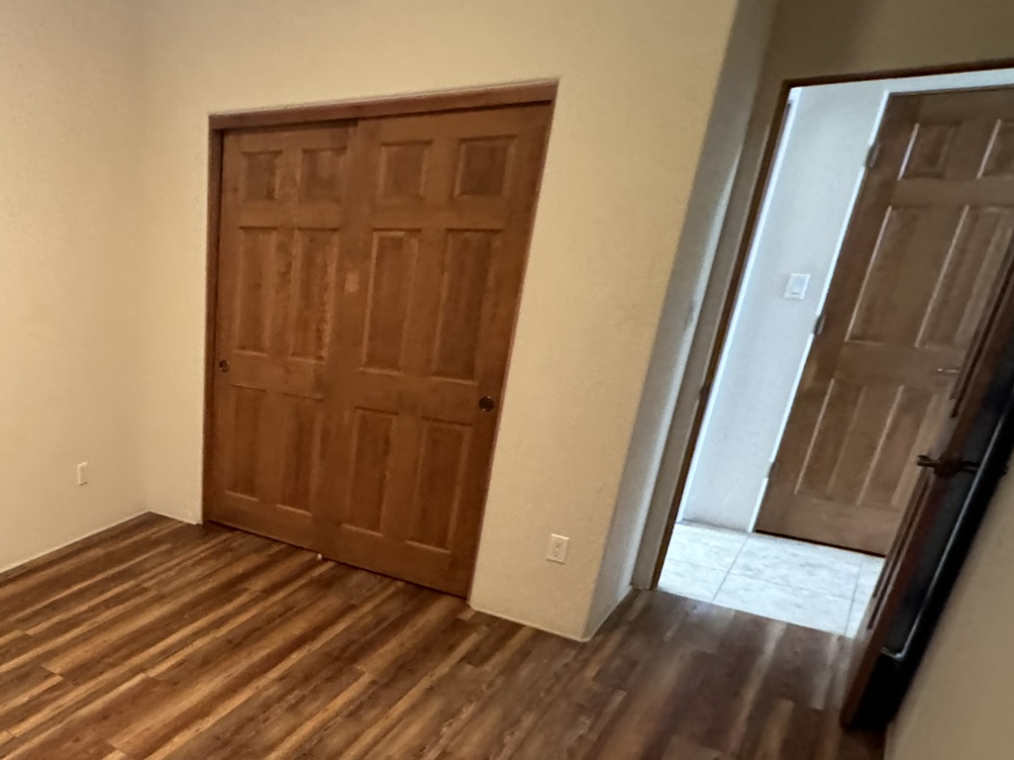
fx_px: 820
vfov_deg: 48.2
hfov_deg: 55.6
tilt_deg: -20.8
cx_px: 114
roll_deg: +1.8
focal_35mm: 28
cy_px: 551
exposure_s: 1/40
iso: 1000
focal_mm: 2.22
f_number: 2.2
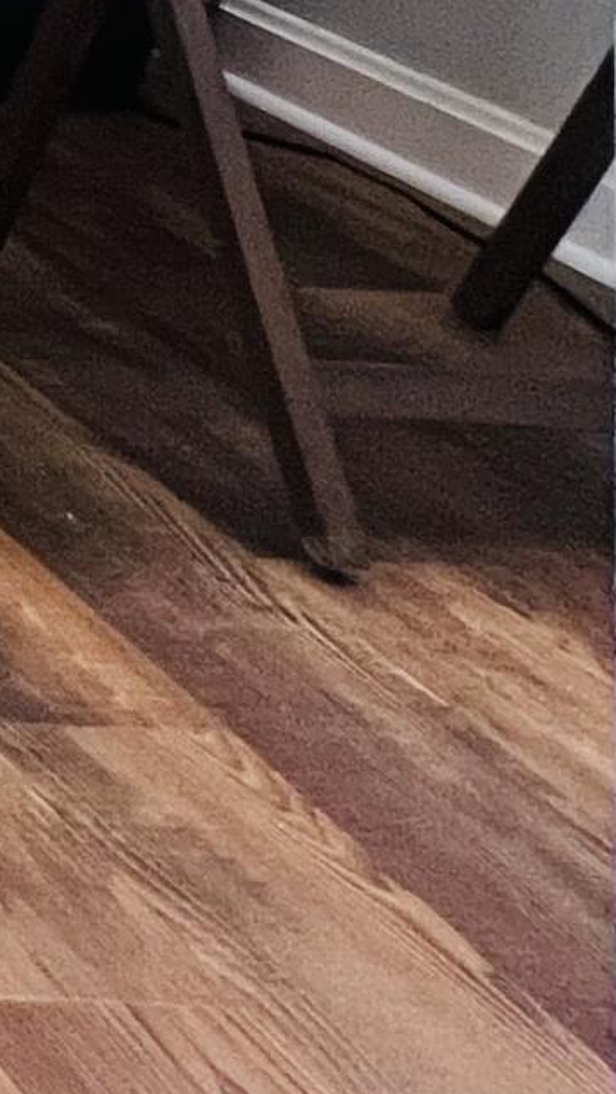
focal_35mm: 67
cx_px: -1641
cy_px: -808
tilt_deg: -0.5
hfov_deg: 9.1
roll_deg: +0.8
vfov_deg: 21.8
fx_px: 1944
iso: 250
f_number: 1.8
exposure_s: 1/60
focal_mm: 1.57
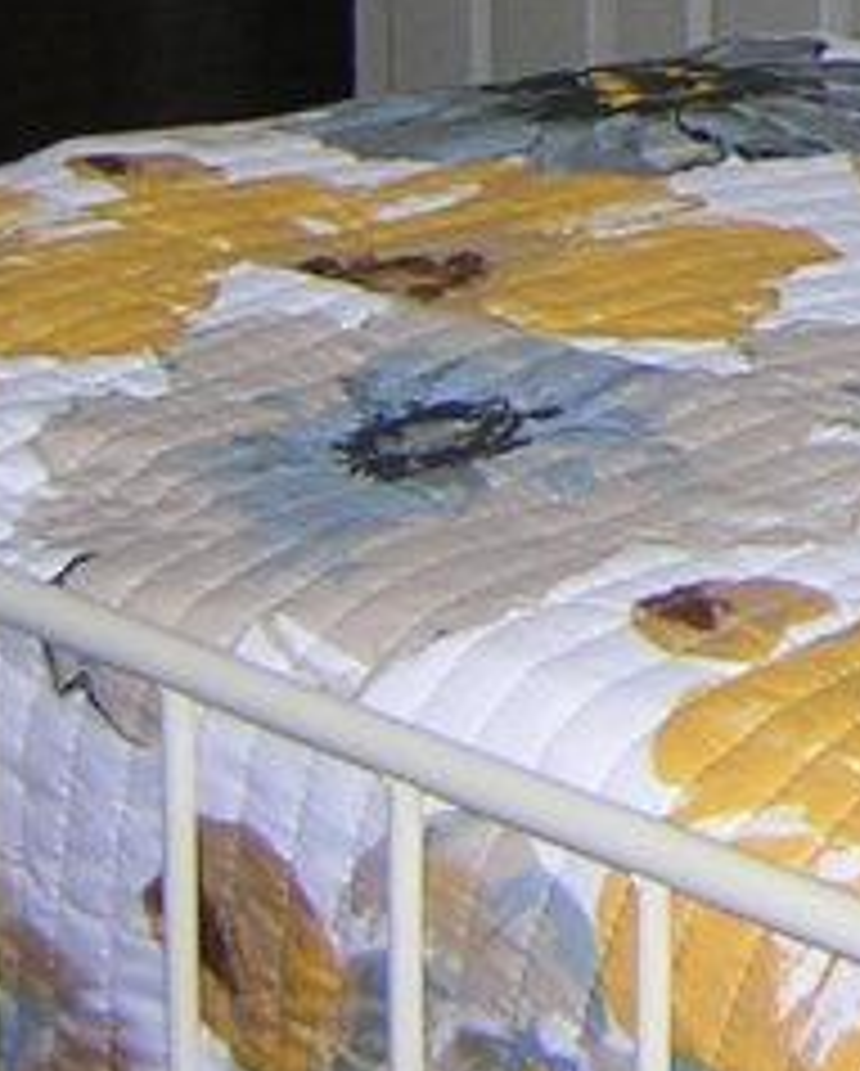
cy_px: -562
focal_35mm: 151
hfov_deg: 9.6
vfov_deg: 12.1
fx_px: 4795
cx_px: 1675
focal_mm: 4.7
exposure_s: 1/60.1
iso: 118
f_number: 2.6
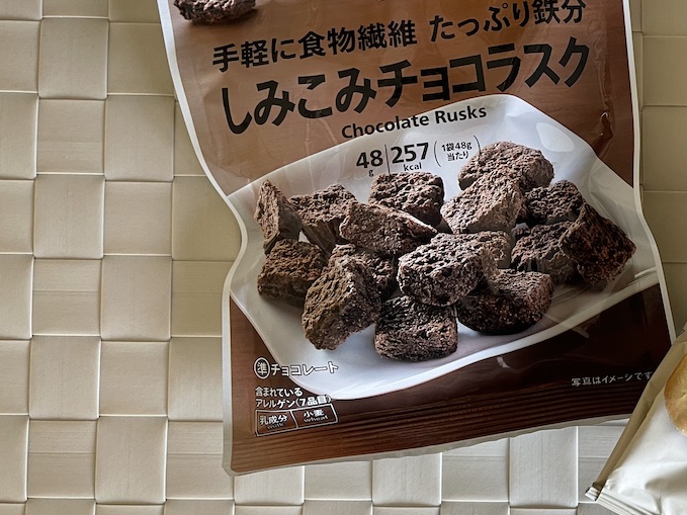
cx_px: 611
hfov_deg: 36.6
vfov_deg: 29.6
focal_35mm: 49
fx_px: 972
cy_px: 213
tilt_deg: -85.1
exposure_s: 1/50
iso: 100
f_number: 1.6
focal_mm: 4.2
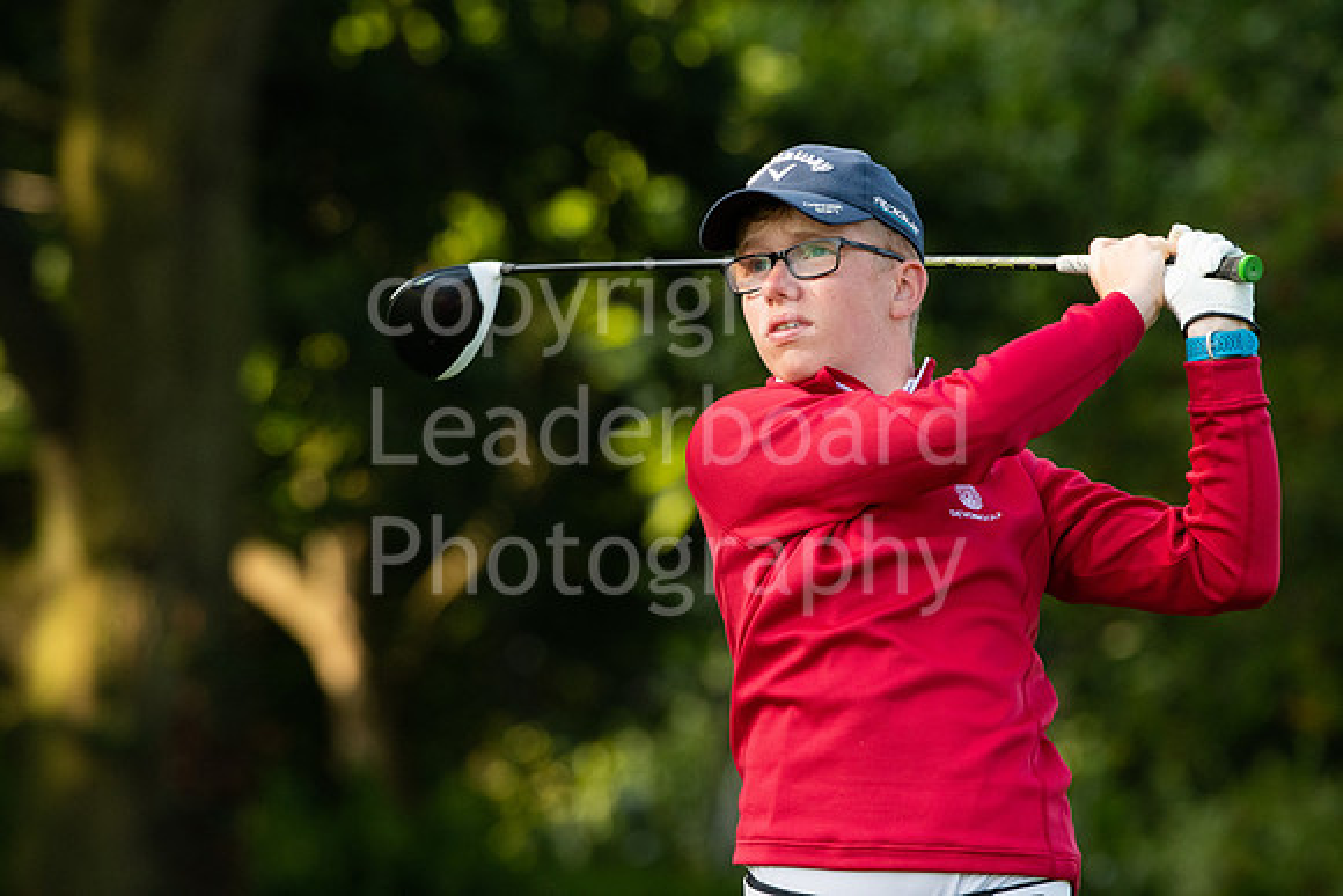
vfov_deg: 2.5
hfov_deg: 3.8
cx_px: 672
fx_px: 20149
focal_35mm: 540
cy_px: 448
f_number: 6.3
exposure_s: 1/1000
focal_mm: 360
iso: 1250
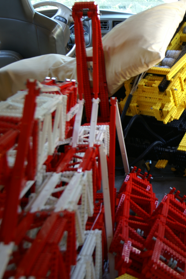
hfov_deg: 19.2
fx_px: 527
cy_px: 139
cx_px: 205
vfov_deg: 29.7
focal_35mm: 68
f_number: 4.5
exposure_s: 1/30
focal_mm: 30
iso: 125
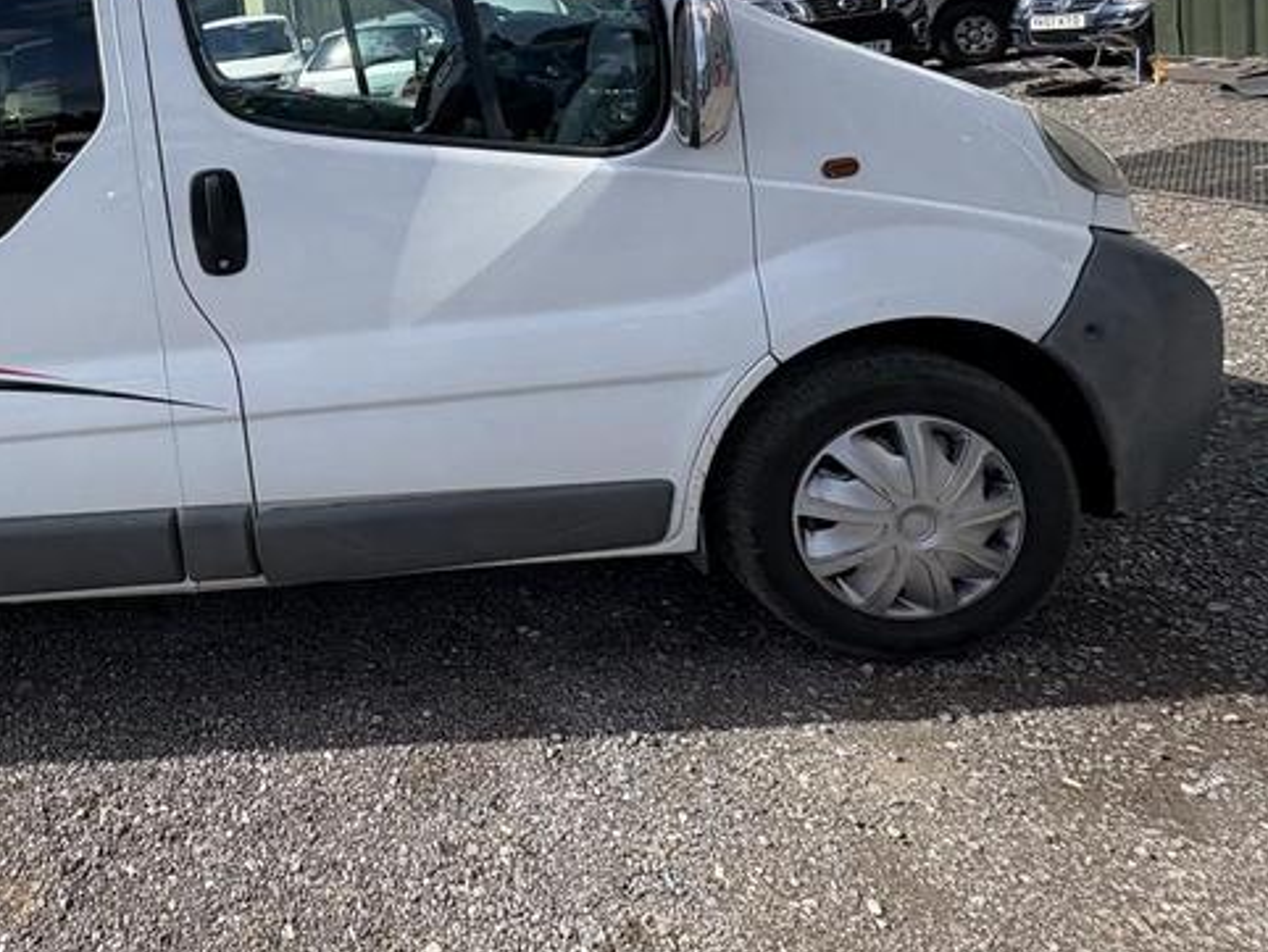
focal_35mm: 26
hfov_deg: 57.3
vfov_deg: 48.5
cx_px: 116
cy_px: 129
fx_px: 953
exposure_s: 1/1395
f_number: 2.2
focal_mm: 2.22
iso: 50
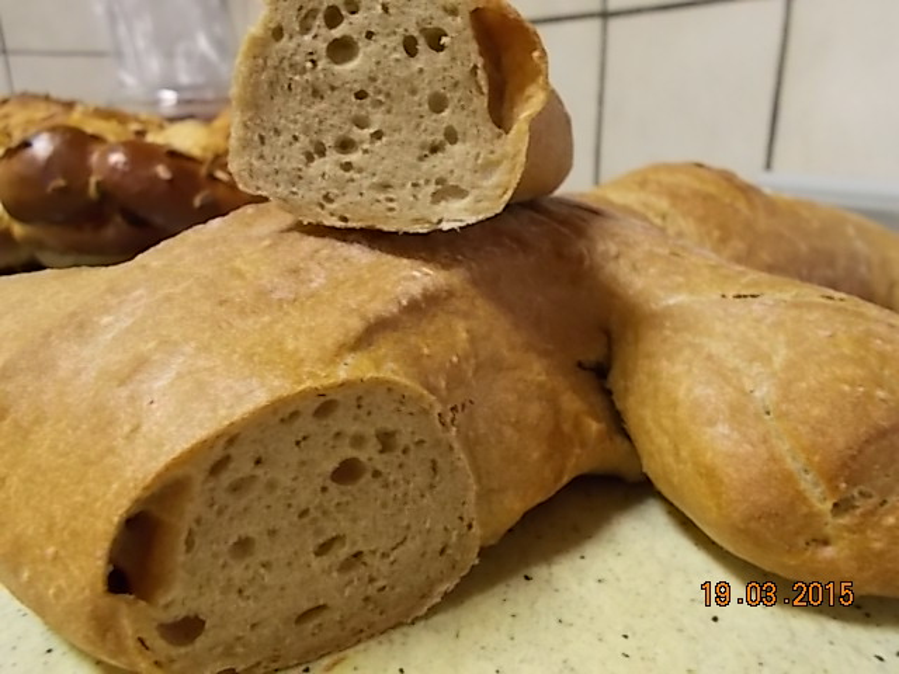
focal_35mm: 30
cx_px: 450
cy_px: 337
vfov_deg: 46.8
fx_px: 779
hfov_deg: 60.0
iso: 200
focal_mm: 5.3
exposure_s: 1/5
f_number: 3.4
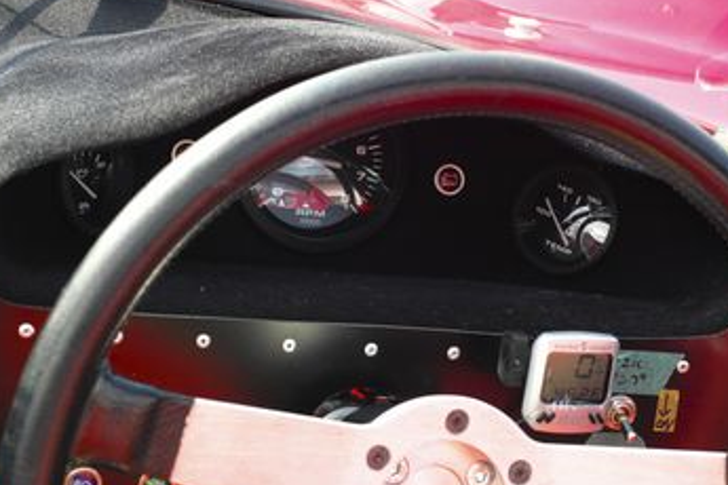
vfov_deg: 15.7
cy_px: 250
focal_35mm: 87
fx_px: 1759
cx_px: 369
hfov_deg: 23.4
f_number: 10
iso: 400
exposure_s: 1/80
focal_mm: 50
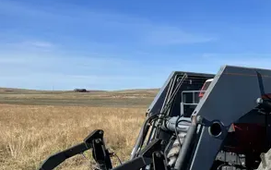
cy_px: 152
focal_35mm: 60
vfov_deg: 21.2
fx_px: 443
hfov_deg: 31.7
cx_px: 265
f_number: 1.5
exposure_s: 1/3356
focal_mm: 5.7
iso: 50
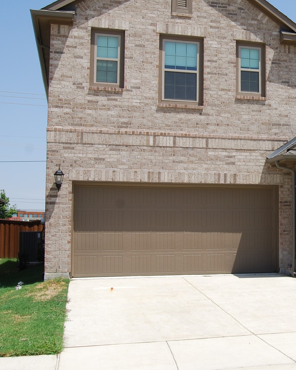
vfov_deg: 31.9
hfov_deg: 24.7
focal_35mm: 59
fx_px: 646
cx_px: 291
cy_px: 168
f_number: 8
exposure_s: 1/250
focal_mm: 24
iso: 100
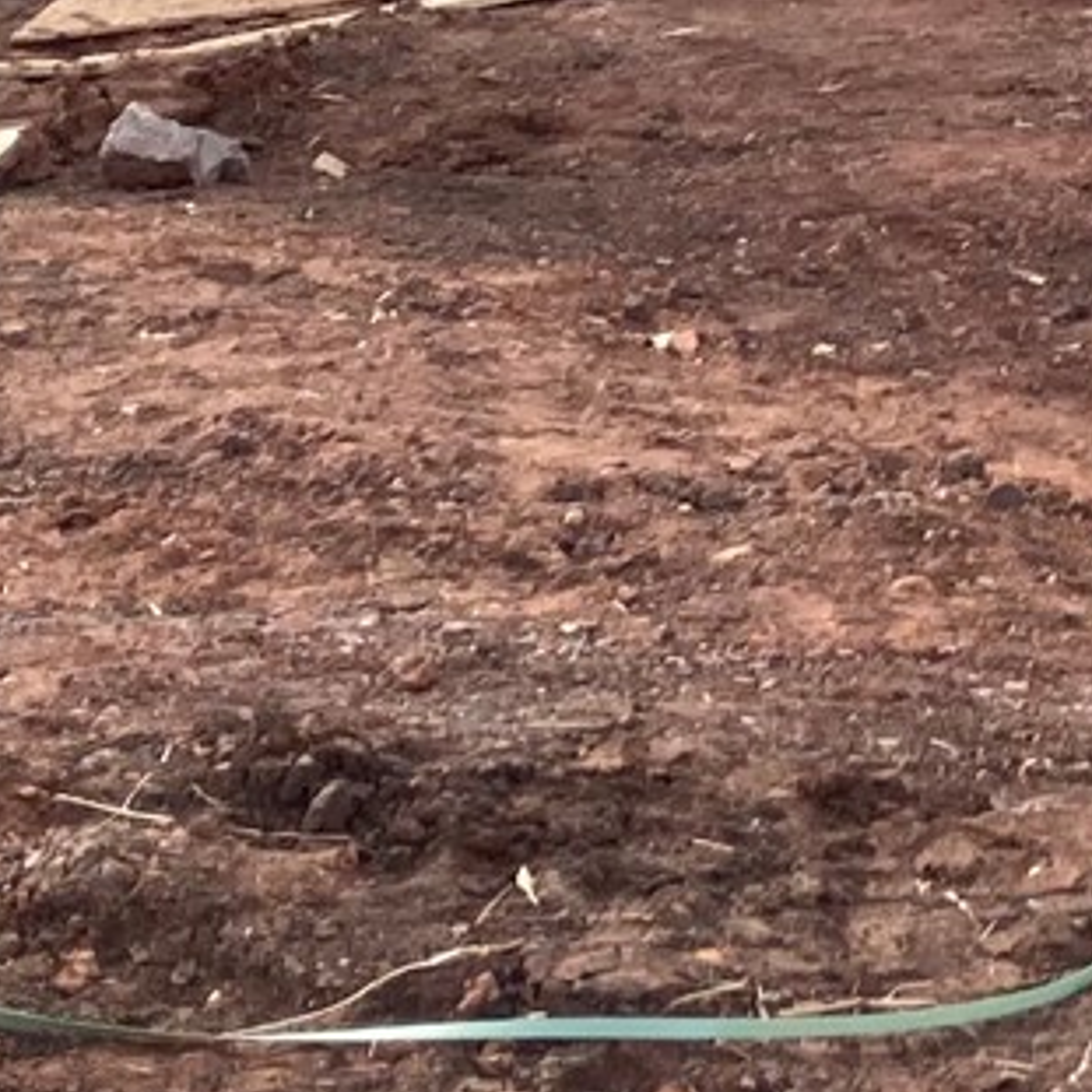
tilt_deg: -6.4
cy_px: -344
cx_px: 1871
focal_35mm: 163
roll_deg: -0.5
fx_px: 5818
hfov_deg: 10.2
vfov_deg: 10.5
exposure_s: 1/1279
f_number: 1.8
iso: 20
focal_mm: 3.99
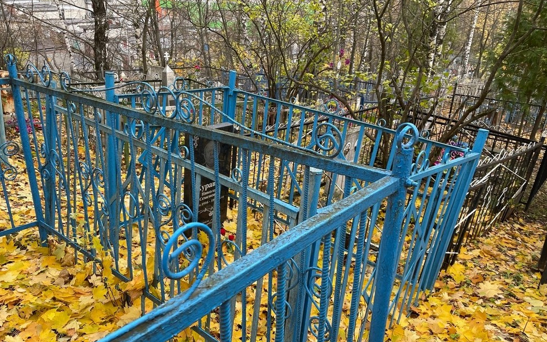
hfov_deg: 66.5
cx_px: 271
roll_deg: -2.4
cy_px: 187
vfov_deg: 44.5
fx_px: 417
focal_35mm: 28
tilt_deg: -21.7
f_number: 1.6
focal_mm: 4.2
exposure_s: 1/128
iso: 32
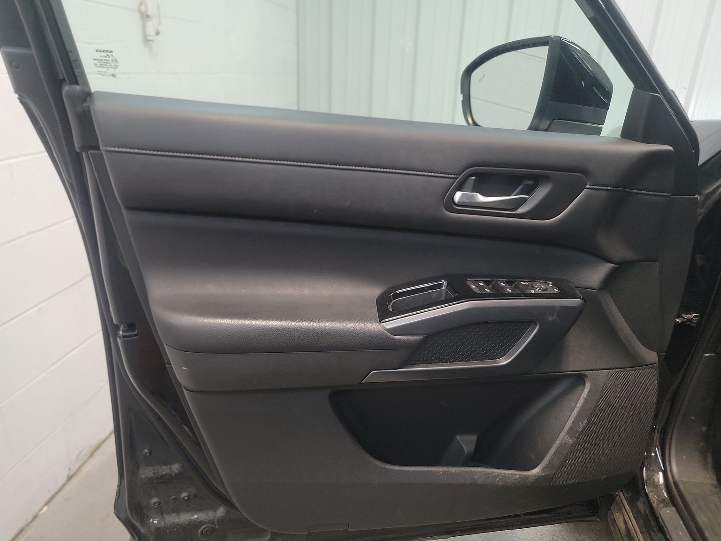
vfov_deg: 54.9
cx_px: 351
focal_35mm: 25
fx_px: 521
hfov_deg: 69.4
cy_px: 280
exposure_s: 1/59
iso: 421
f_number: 1.8
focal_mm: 6.7
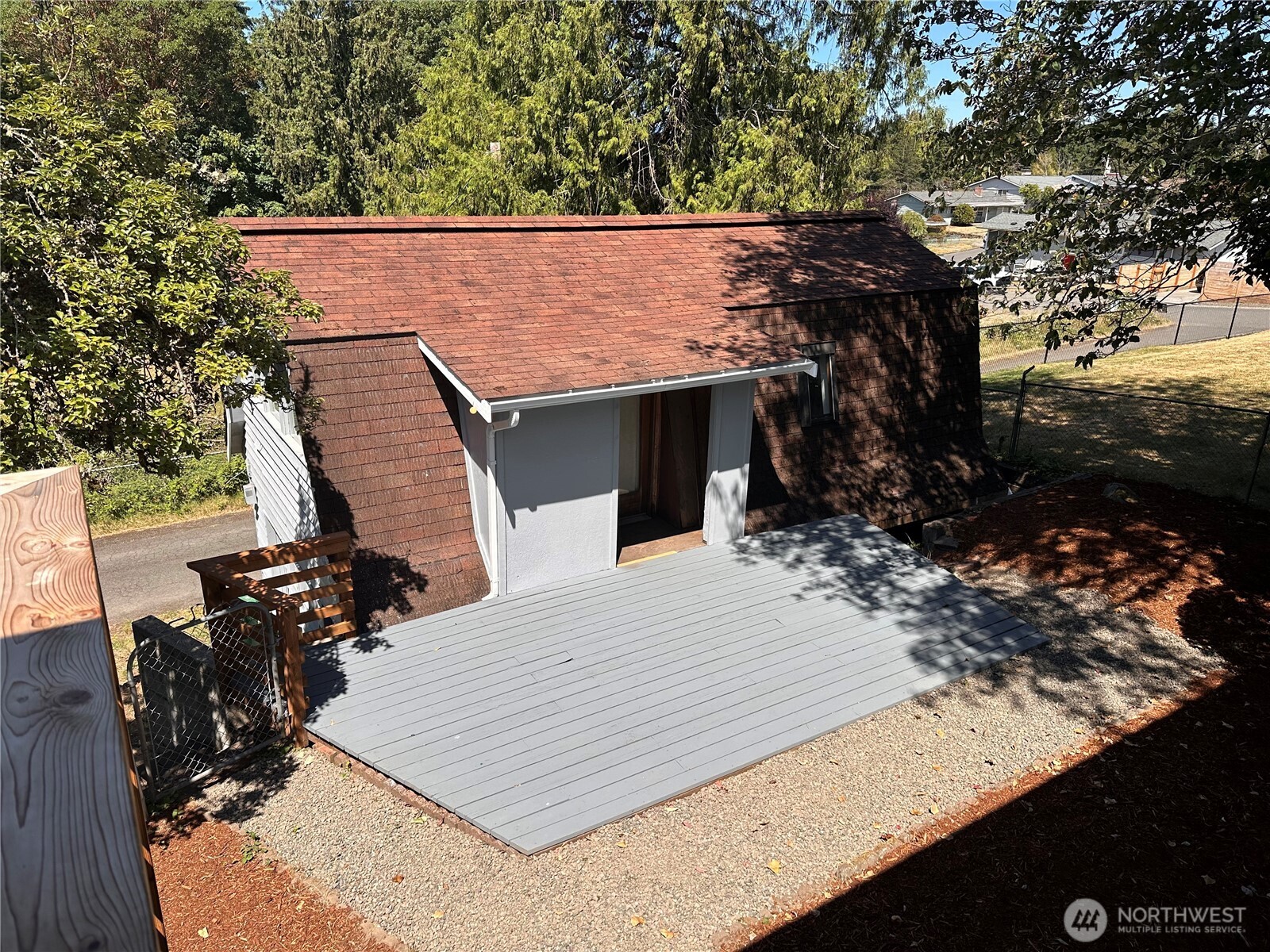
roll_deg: -1.8
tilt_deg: -18.7
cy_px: 476
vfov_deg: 56.8
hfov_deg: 71.6
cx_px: 635
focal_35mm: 24
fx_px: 881
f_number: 1.78
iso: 80
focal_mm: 6.86
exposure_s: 1/3247
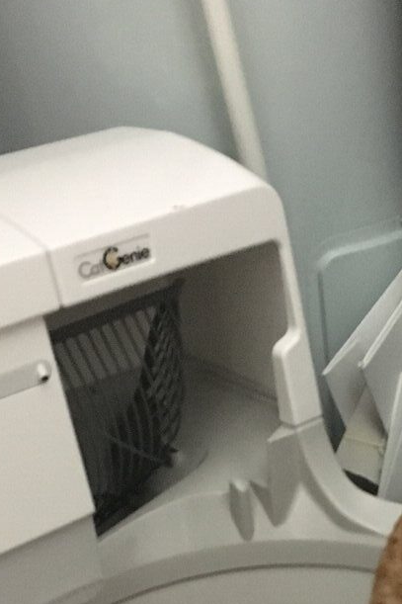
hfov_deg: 17.0
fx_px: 1324
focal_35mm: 79
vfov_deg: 24.5
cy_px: 609
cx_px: 379
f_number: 2.2
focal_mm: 4.15
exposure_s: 1/15
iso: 320
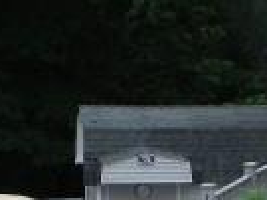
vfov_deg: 7.6
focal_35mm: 194
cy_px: 139
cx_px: 461
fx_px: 1495
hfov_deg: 9.7
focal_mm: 7.3
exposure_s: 1/320
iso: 64
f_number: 4.5
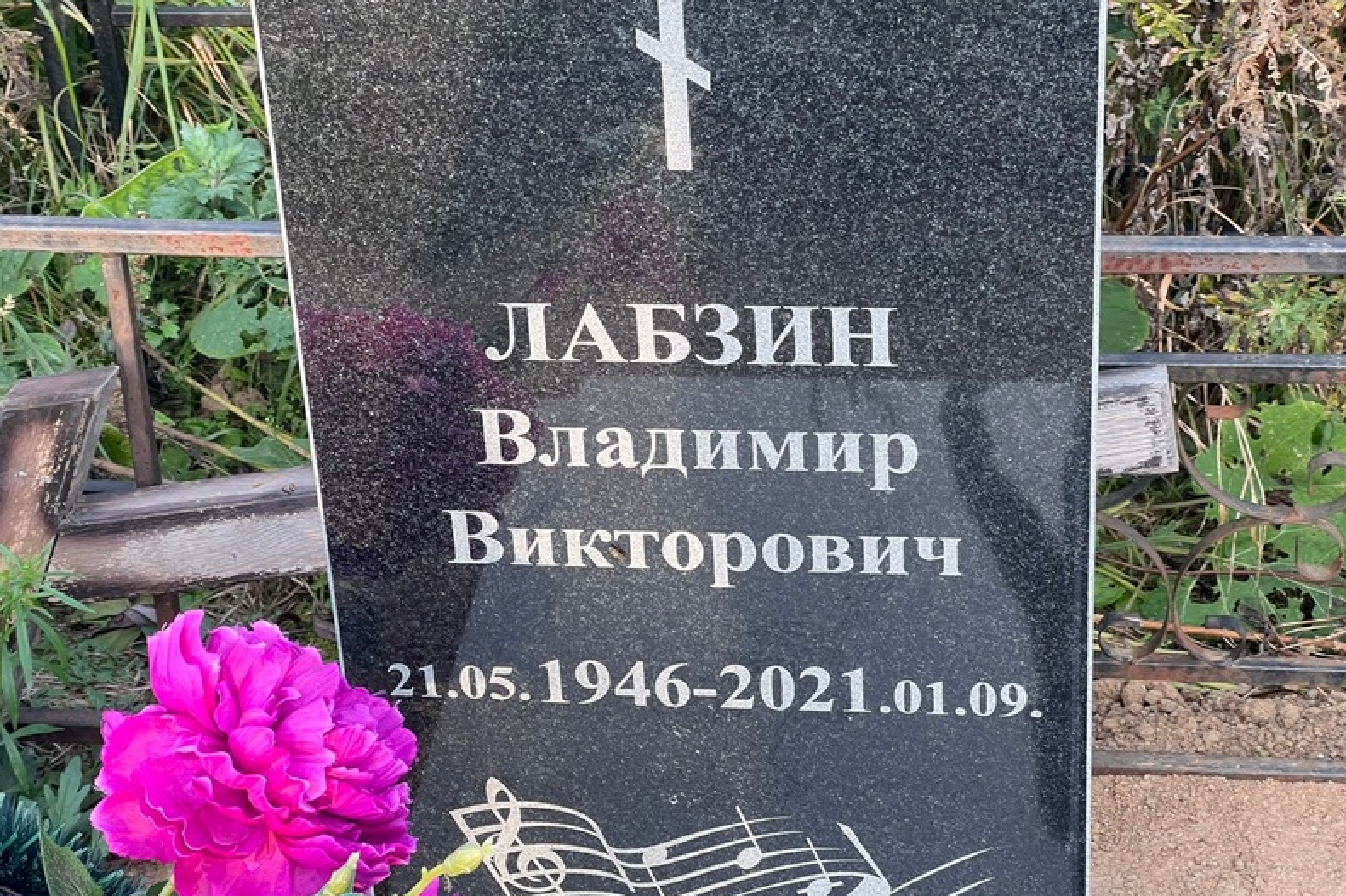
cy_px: 474
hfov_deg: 25.1
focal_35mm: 81
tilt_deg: -31.0
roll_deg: +6.2
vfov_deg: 16.8
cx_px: 672
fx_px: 3028
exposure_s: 1/99
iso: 100
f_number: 2.8
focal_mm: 9
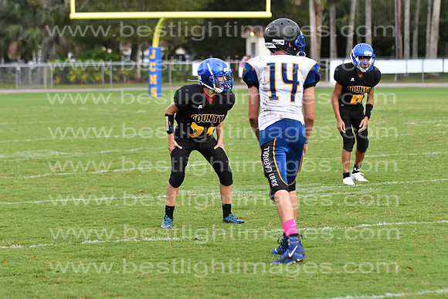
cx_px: 224
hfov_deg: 9.8
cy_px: 150
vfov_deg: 6.5
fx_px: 2614
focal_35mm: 210
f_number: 3.5
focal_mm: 140
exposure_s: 1/3200
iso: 800
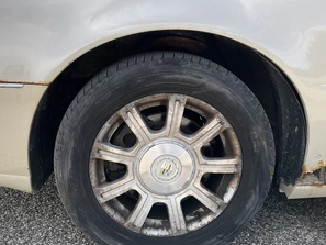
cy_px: 144
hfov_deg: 47.8
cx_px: 150
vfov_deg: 36.7
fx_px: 367
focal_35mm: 39
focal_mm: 3
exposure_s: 1/500
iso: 25
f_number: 1.8
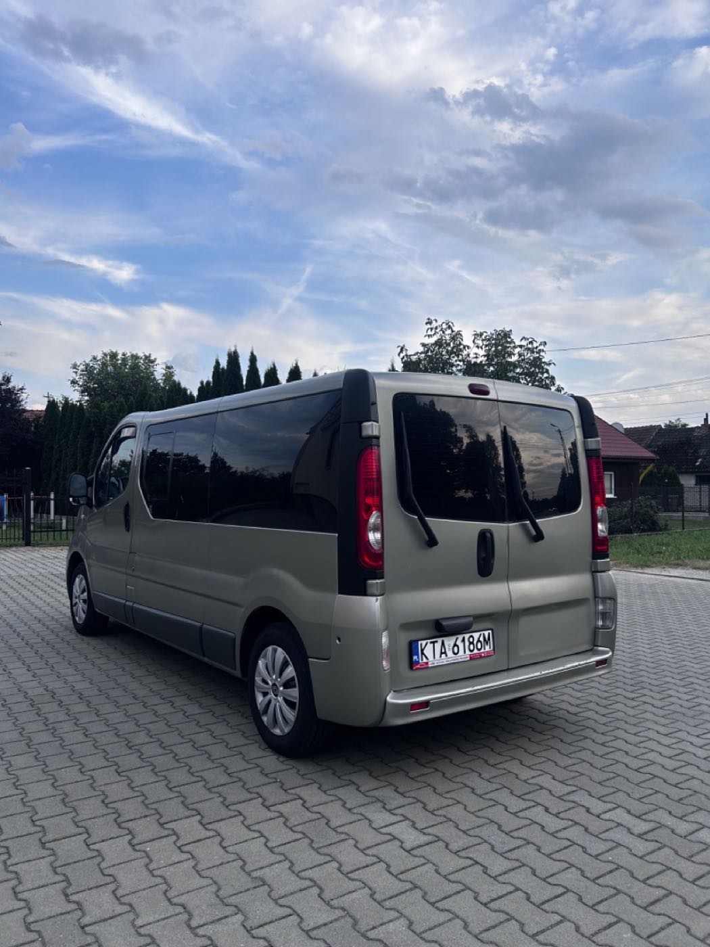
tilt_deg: +0.6
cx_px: 355
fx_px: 711
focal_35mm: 26
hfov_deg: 53.1
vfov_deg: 67.3
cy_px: 474
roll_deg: -0.1
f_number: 1.5
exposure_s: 1/894
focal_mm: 5.7
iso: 50
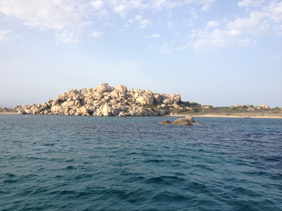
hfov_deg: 52.6
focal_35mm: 35
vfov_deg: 40.7
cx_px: 141
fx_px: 285
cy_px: 106
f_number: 2.4
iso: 64
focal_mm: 4.28
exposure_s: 1/800
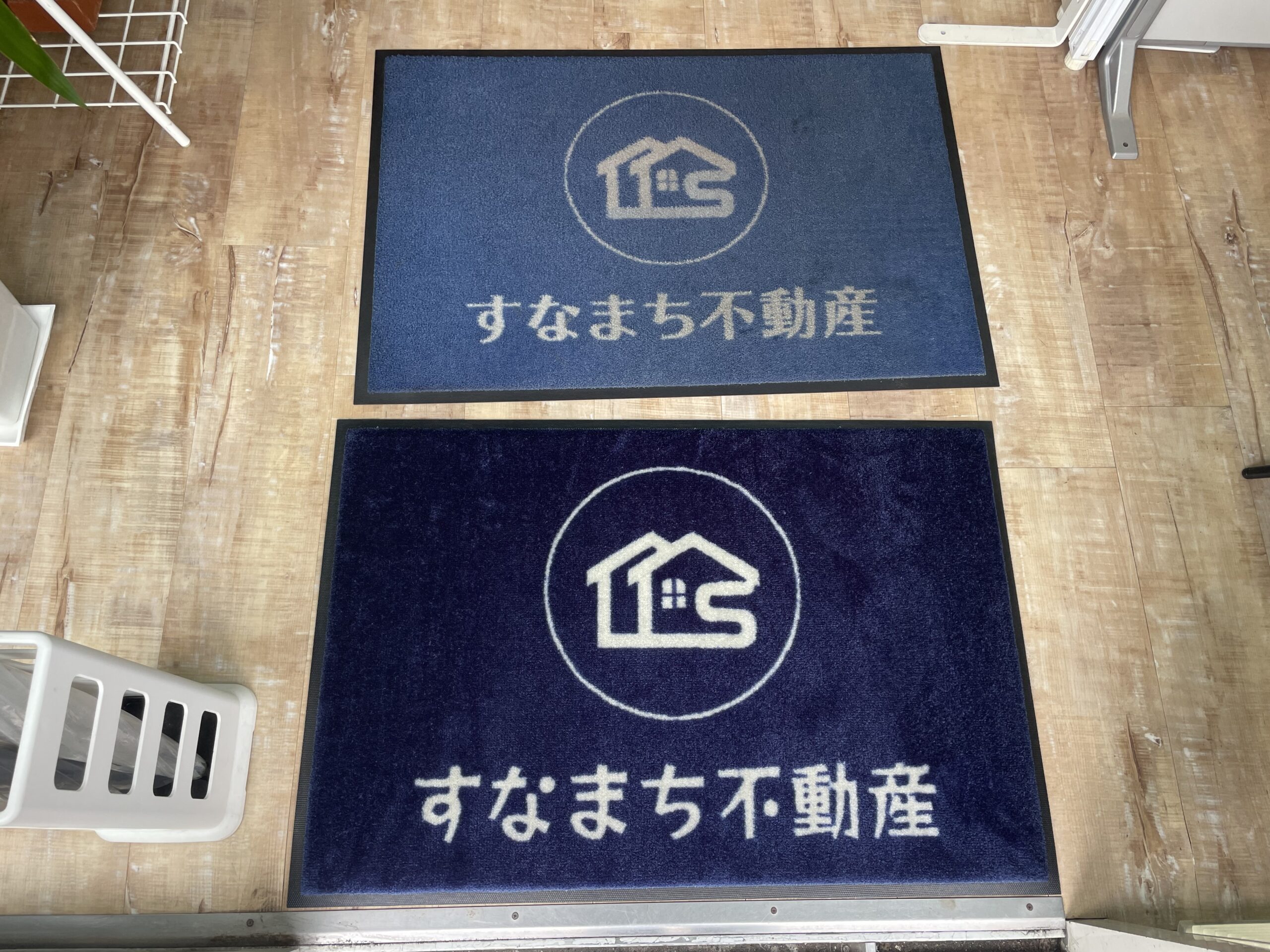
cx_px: 635
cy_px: 476
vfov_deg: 53.1
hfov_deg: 67.3
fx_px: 954
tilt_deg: -70.4
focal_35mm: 26
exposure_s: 1/217
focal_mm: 4.2
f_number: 1.6
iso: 32
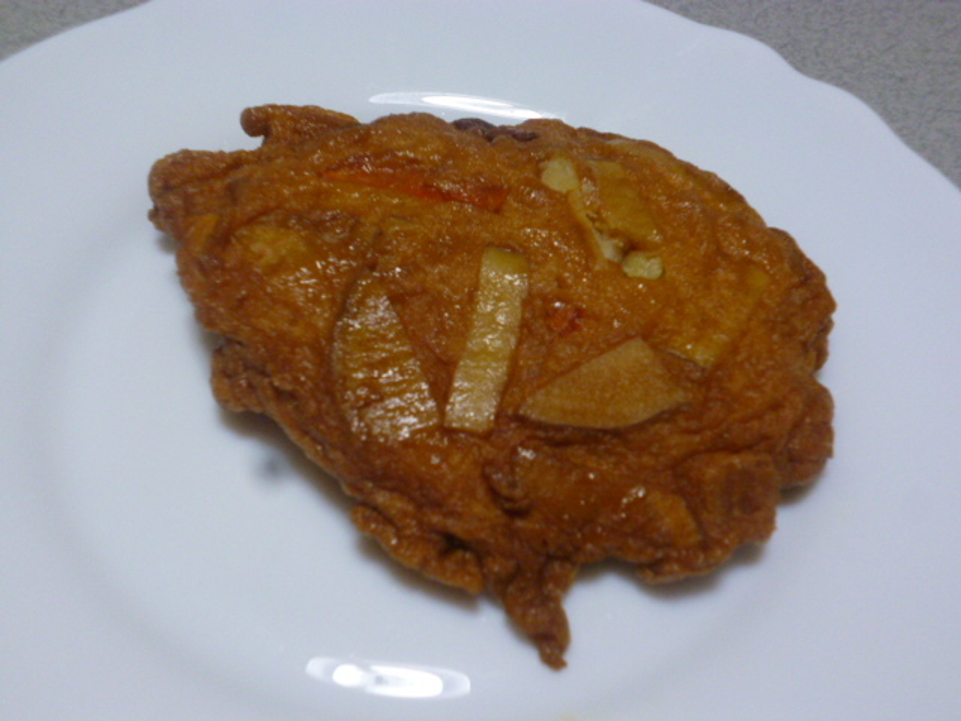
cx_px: 480
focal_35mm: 36
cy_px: 360
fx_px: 999
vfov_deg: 39.7
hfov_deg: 51.4
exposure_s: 1/50
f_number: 3.1
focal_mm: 6.4
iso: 400
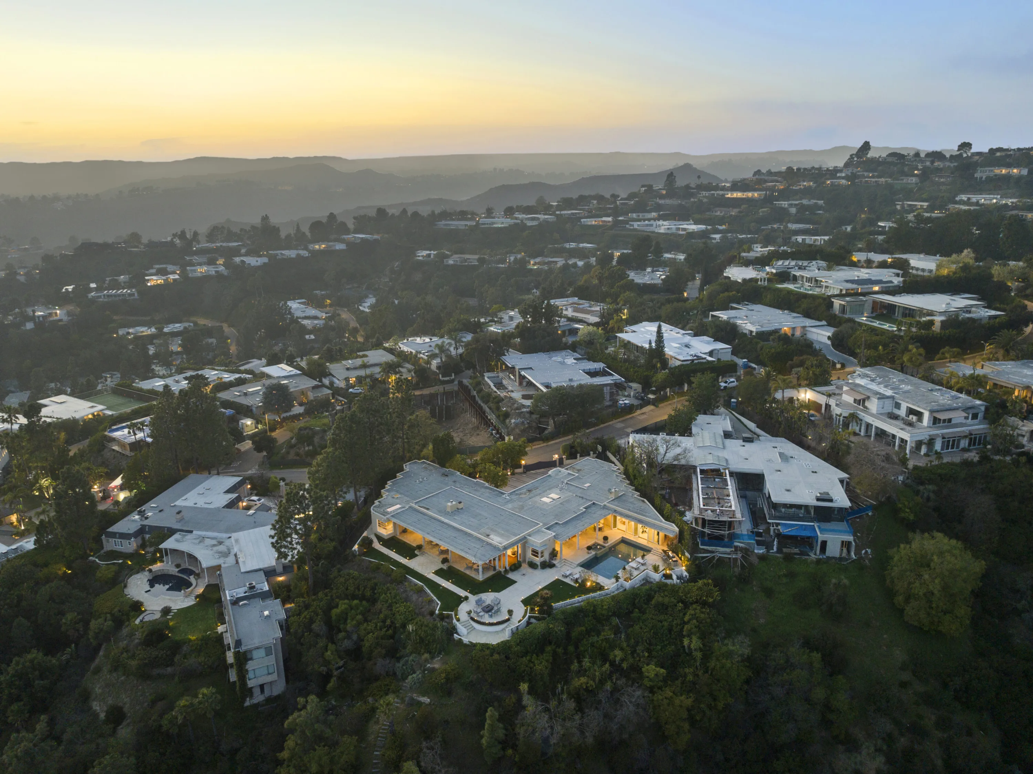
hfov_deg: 71.6
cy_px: 387
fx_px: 716
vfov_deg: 56.8
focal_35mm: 24
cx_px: 516
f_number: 2.8
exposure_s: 1/13
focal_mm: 12.29
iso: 490
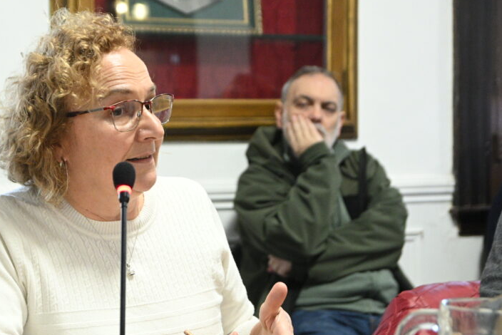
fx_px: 1339
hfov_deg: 21.1
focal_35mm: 96
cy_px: 206
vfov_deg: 14.3
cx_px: 150
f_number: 3.5
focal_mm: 44
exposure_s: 1/160
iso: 4000
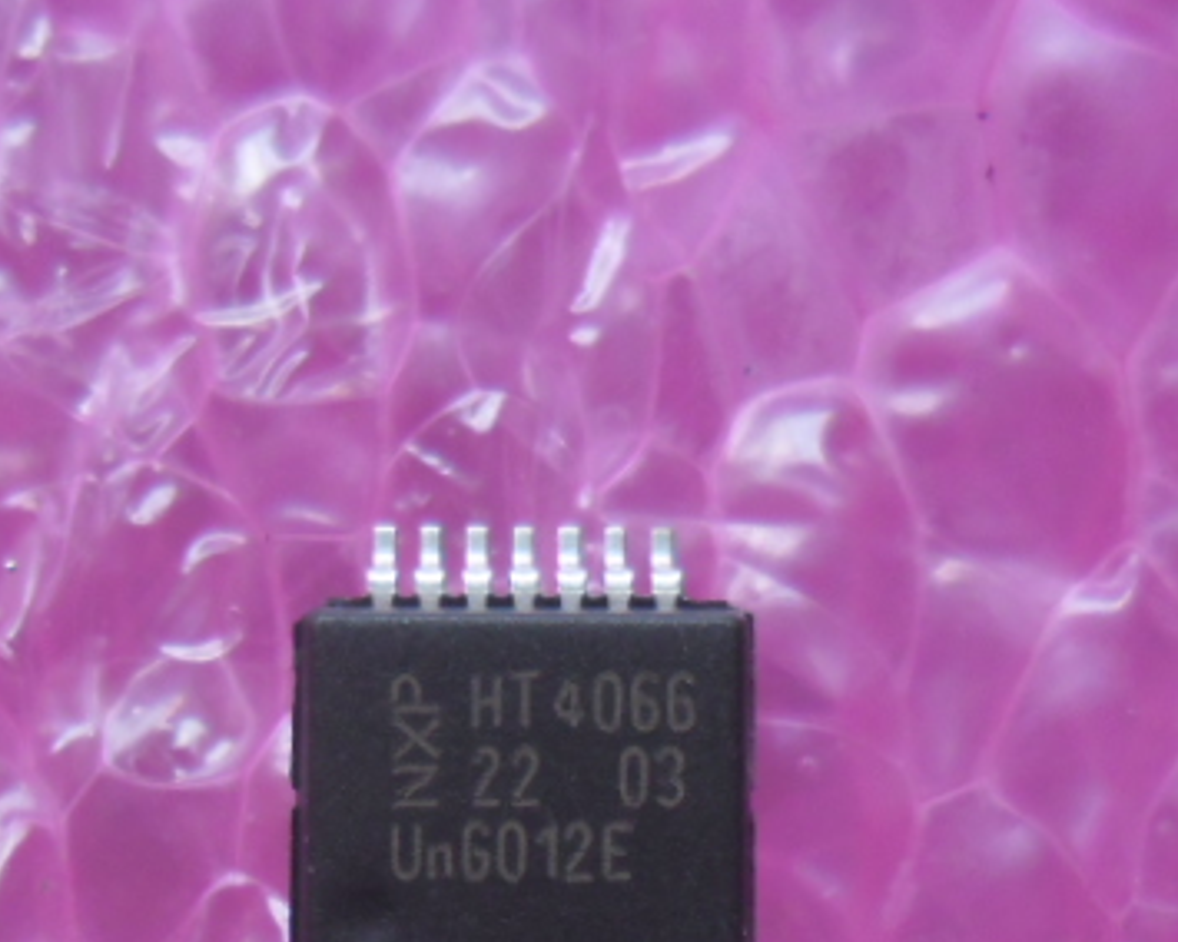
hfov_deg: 25.0
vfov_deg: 19.9
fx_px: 2650
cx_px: 494
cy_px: 793
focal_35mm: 76
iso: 100
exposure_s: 1/43
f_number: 3.5
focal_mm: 4.9
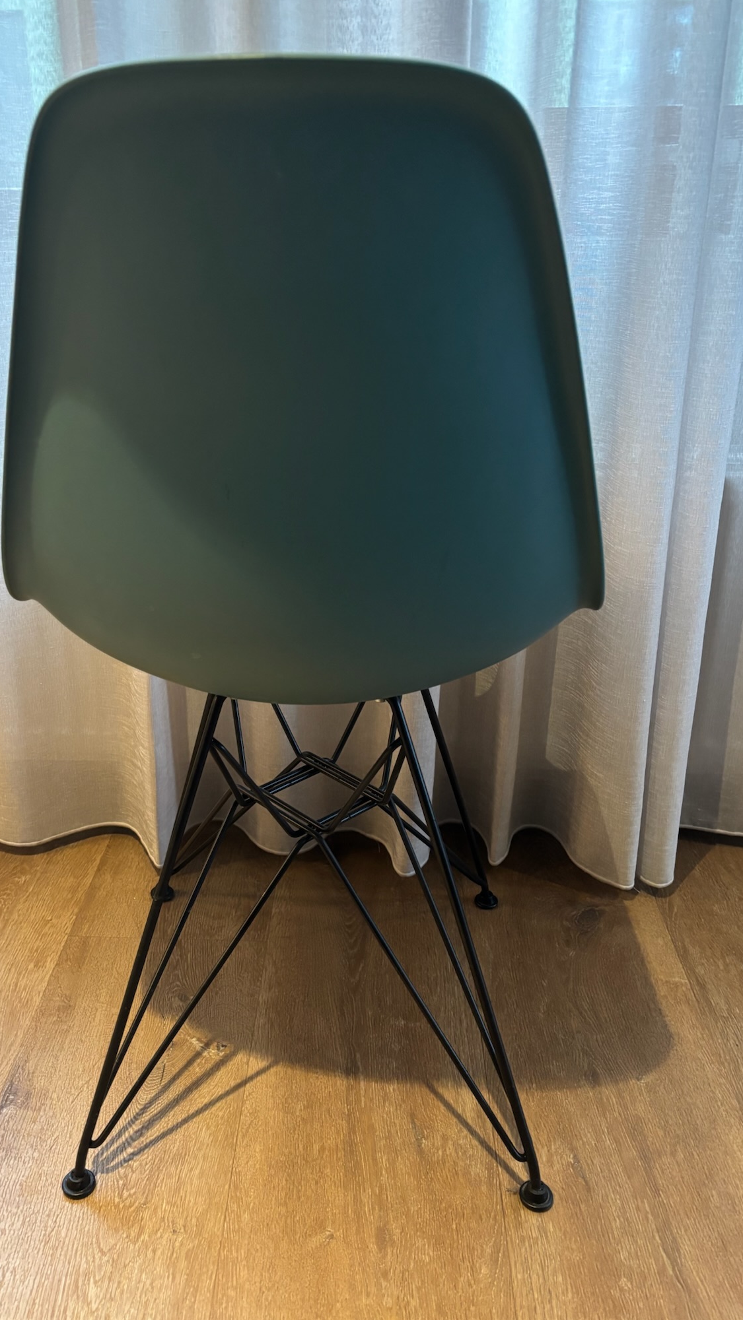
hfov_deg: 40.1
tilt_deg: -22.4
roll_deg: -0.4
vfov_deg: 66.1
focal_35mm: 29
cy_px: 647
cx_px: 334
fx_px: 1016
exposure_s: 1/33
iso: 400
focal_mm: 5.96
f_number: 1.6
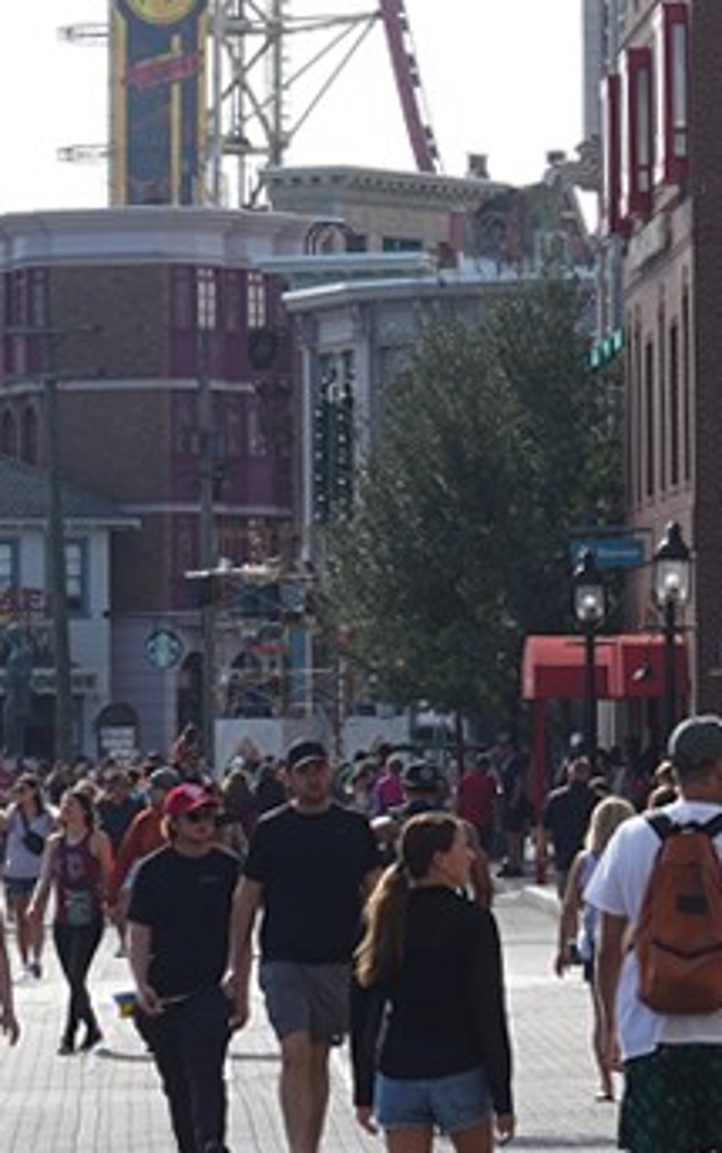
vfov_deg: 7.5
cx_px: 974
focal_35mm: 279
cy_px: 440
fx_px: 8765
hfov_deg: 4.7
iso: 100
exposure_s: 1/100
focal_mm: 47
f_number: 11
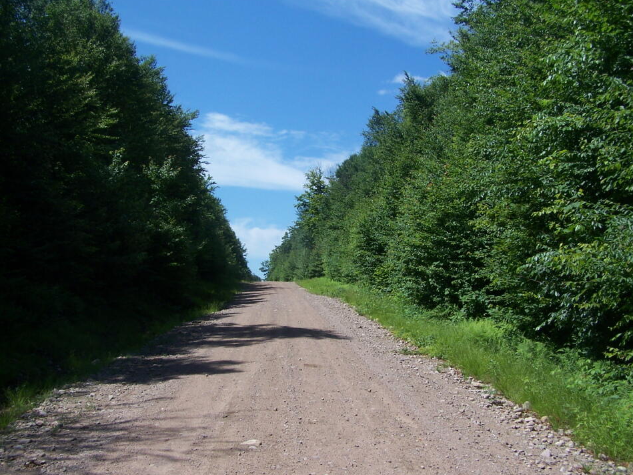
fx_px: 750
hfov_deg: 45.8
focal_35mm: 41
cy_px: 241
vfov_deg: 35.1
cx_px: 309
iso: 80
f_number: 4
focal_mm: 6.3
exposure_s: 1/1000
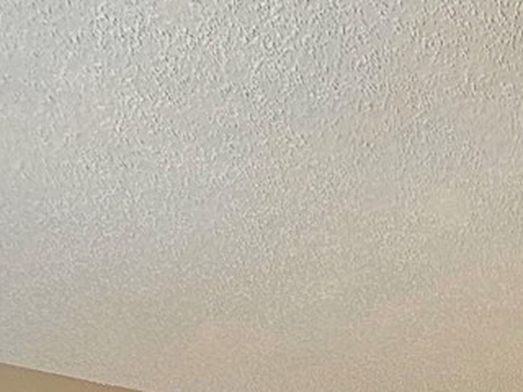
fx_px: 982
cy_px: 942
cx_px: 861
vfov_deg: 14.6
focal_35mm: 65
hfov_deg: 22.2
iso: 64
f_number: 2.2
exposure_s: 1/60.2
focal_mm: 2.2
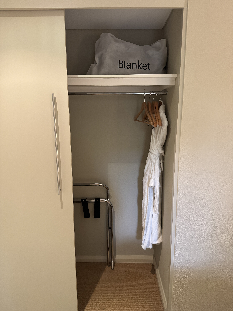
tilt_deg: -11.1
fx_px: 215
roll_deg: +0.9
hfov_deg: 56.8
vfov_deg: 71.6
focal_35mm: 24
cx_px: 116
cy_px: 156
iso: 800
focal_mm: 6.76
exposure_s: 1/50
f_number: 1.78
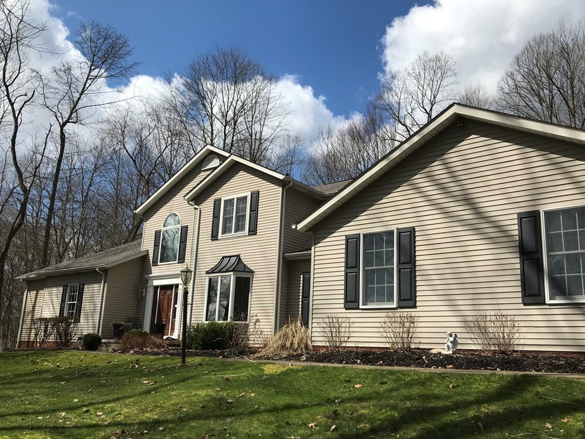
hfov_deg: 58.3
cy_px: 241
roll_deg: -1.9
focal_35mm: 31
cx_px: 317
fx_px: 524
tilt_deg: +12.5
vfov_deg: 45.4
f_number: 1.8
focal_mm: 3.99
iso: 20
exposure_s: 1/3425
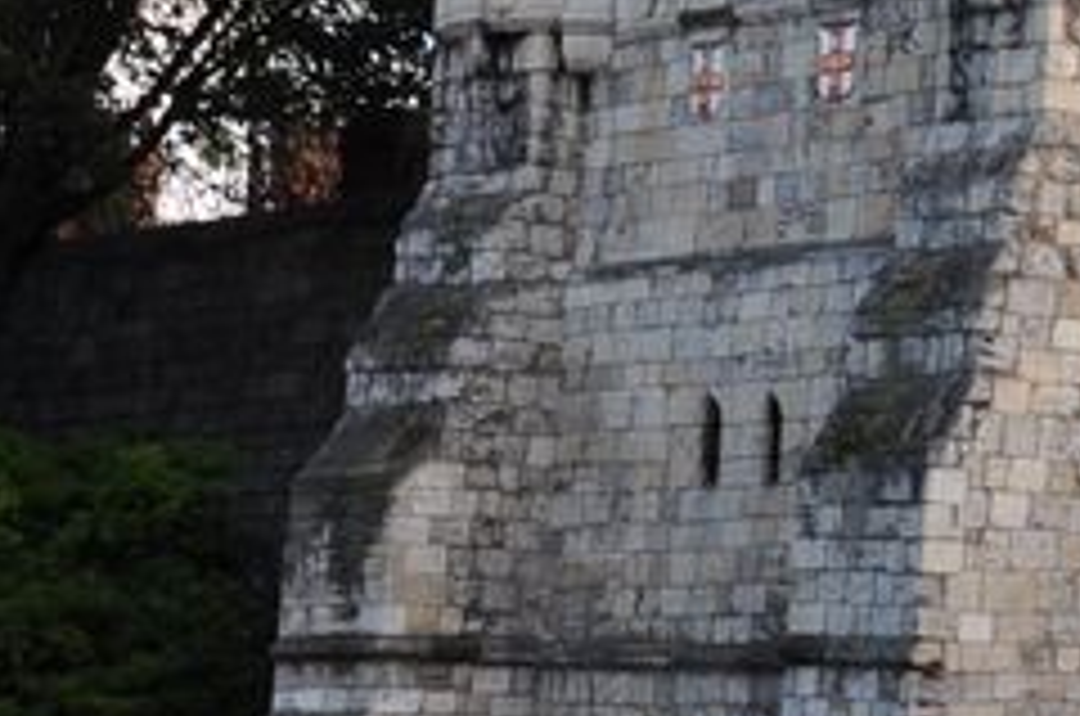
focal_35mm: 160
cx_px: 2218
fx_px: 4794
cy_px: 72
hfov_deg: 11.5
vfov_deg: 8.5
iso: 200
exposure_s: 1/100
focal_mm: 25
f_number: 9
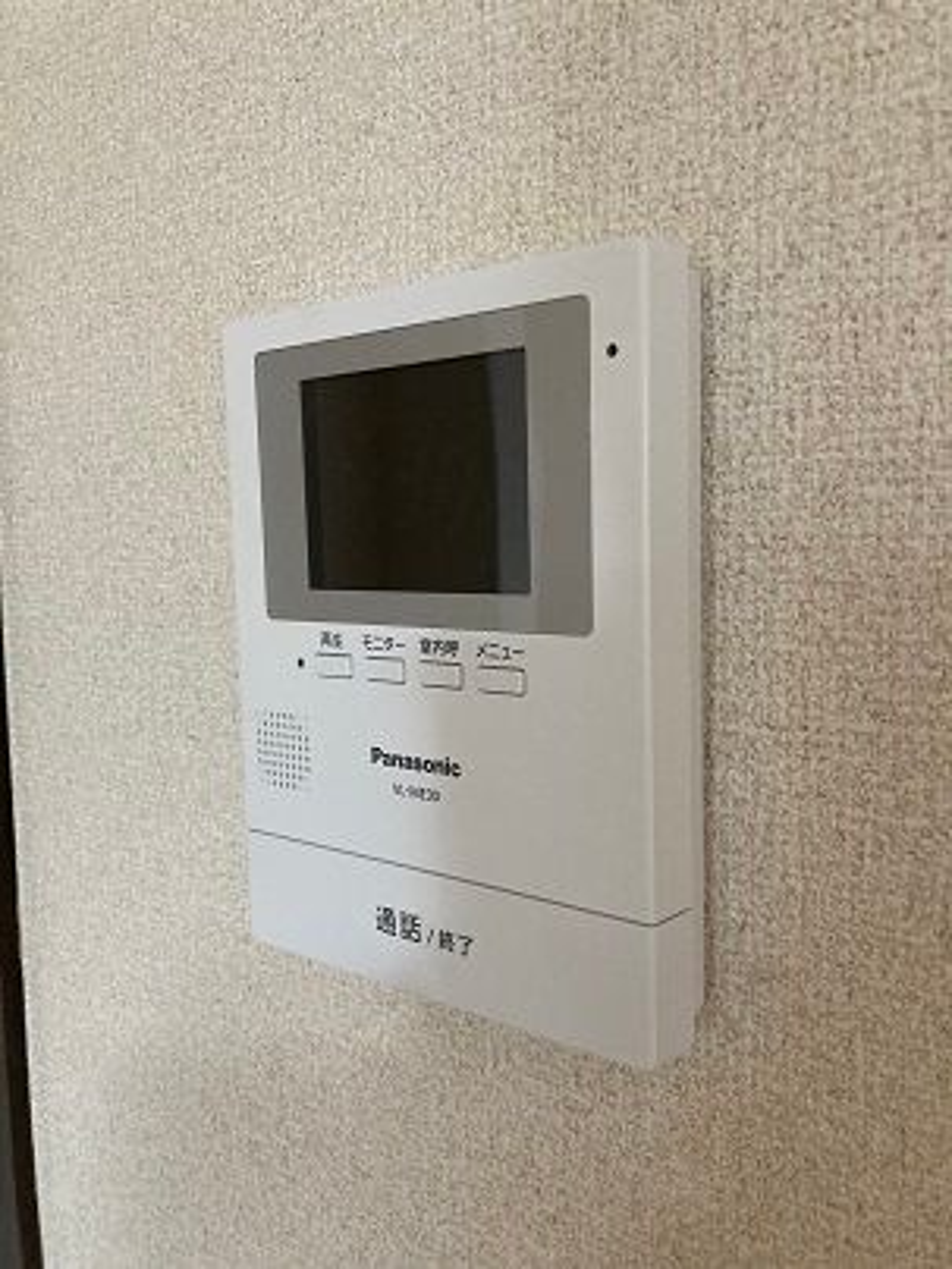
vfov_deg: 63.4
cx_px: 476
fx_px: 1027
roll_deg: +0.0
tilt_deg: -5.7
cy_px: 634
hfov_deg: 49.7
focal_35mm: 28
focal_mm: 3.99
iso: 250
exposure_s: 1/50
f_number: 1.8
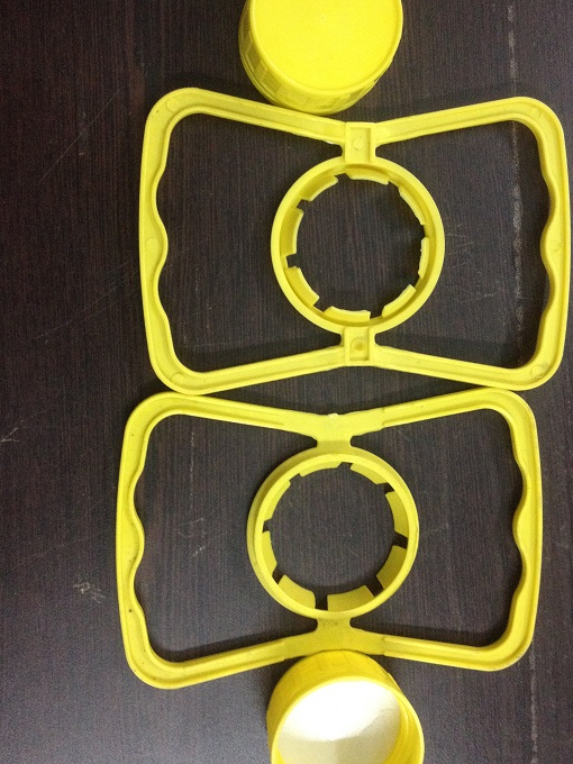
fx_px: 927
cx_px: 288
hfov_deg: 34.3
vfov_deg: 44.8
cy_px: 351
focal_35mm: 42
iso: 320
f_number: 2.4
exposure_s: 1/20
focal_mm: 4.28
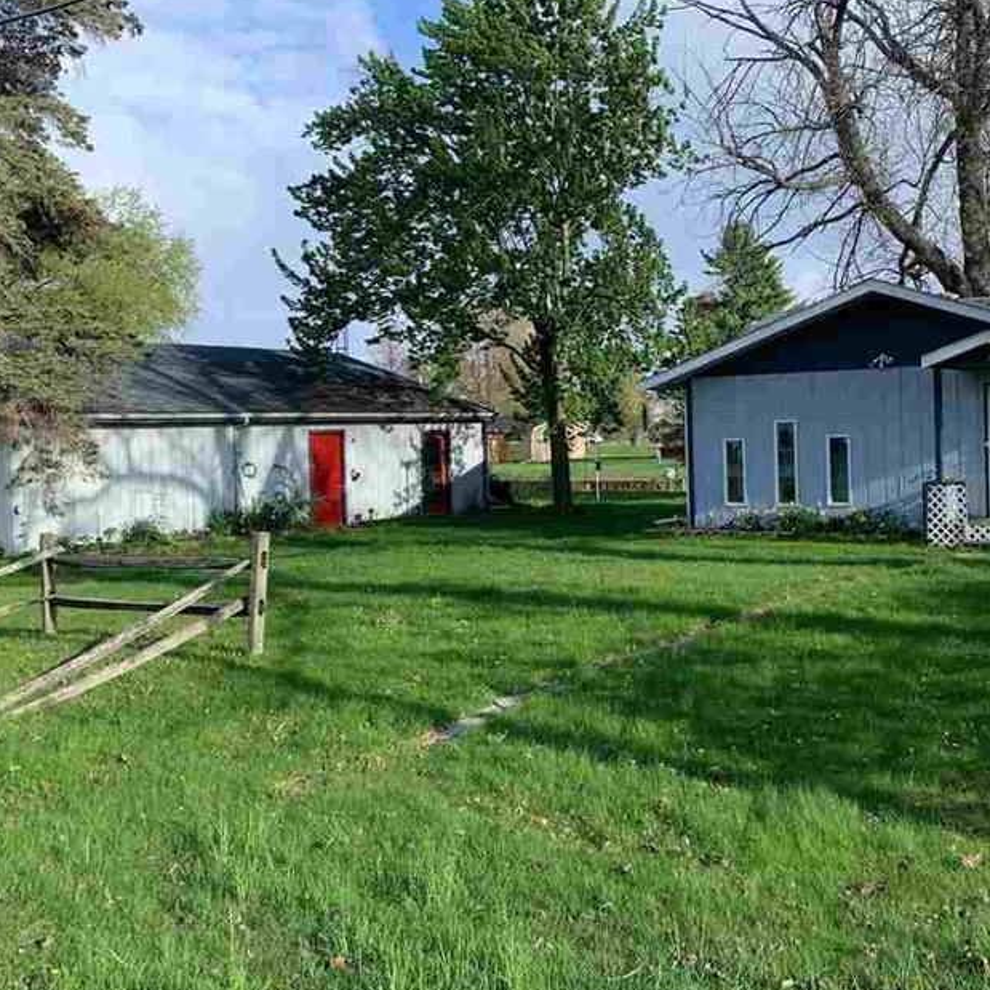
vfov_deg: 43.8
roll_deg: +2.0
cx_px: 633
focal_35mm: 38
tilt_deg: -1.9
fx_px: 1230
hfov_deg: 43.4
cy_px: 464
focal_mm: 4.25
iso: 25
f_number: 1.8
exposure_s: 1/796
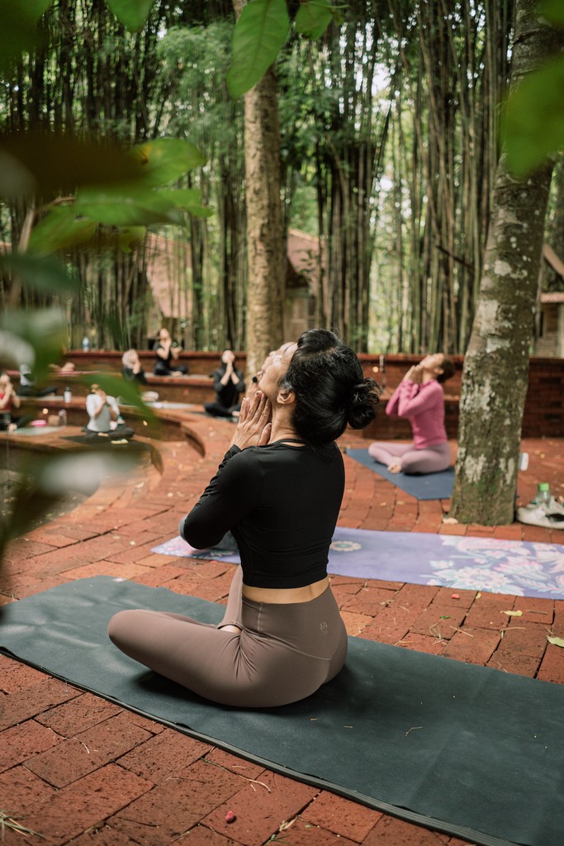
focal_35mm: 28
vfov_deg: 65.5
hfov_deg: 46.4
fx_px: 658
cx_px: 282
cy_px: 423
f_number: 2.5
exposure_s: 1/250
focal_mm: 28
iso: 500
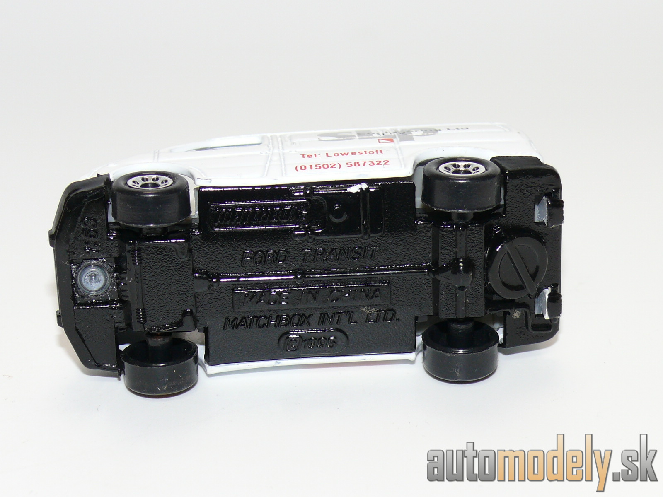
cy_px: 248
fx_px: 1858
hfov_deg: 20.2
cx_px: 332
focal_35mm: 97
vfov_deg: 15.2
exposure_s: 1/30
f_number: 4
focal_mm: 13.2
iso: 100
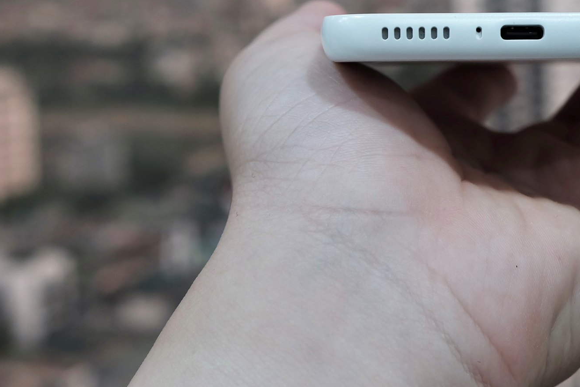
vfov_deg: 19.6
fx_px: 1095
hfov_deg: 28.5
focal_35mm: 68
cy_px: 26
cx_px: 519
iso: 640
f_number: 4
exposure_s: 1/60
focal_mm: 23
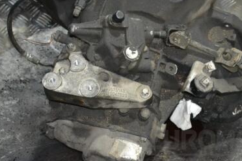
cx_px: 137
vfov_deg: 11.8
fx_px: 780
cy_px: 53
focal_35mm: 116
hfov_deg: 17.6
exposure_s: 1/60
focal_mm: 48
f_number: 5.3
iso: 3200
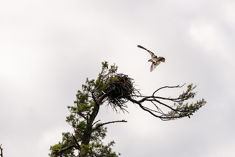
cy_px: 78
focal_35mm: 225
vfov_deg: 6.1
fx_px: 1469
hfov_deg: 9.1
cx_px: 118
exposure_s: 1/1000
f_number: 8
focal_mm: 150
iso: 500
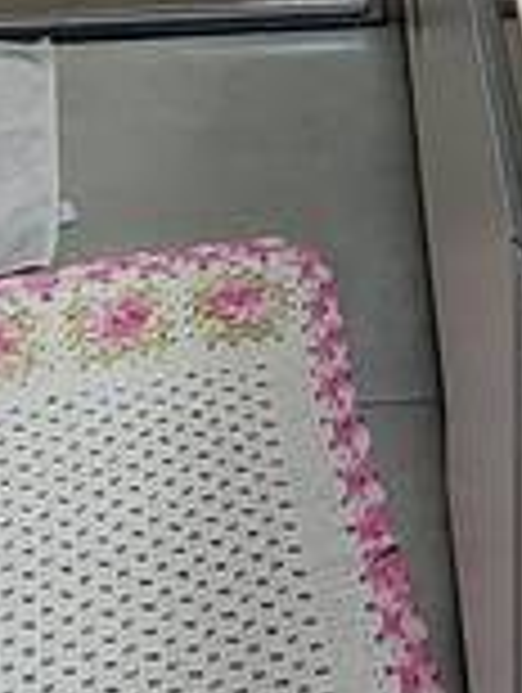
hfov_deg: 16.0
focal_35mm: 91
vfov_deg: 14.9
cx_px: 504
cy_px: -891
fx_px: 1825
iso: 160
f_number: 2.2
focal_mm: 1.74
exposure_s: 1/60
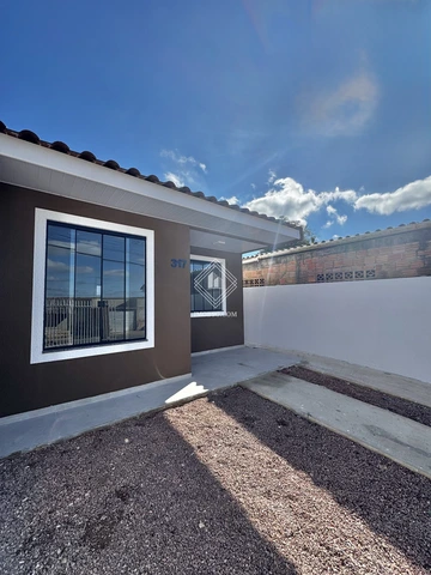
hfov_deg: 85.7
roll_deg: +0.4
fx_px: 232
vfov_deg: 102.1
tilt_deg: +4.2
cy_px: 288
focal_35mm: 14
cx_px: 216
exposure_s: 1/1672
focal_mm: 2.22
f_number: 2.2
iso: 50
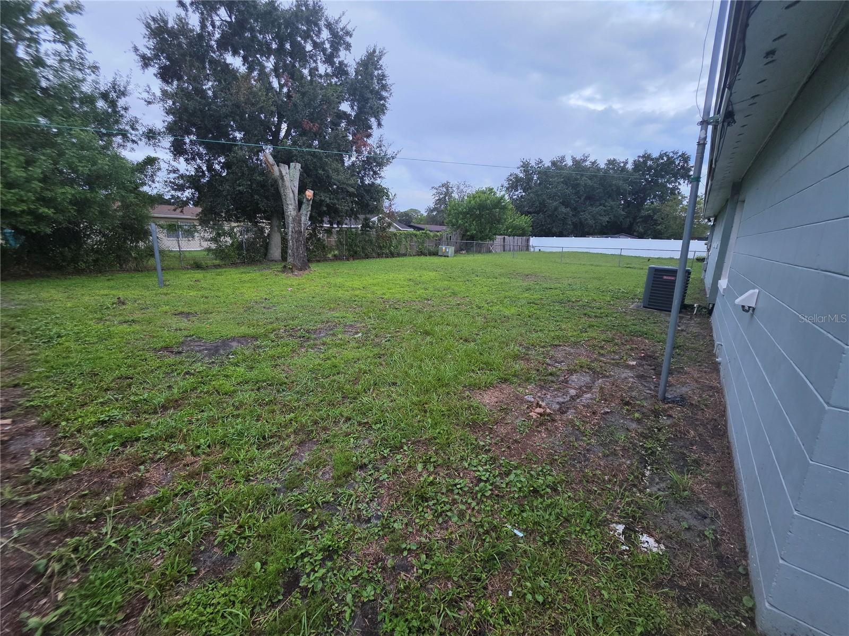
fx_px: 319
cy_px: 318
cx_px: 424
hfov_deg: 106.2
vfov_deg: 89.9
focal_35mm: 13
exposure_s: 1/120
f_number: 1.9
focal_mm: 2.2
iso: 250
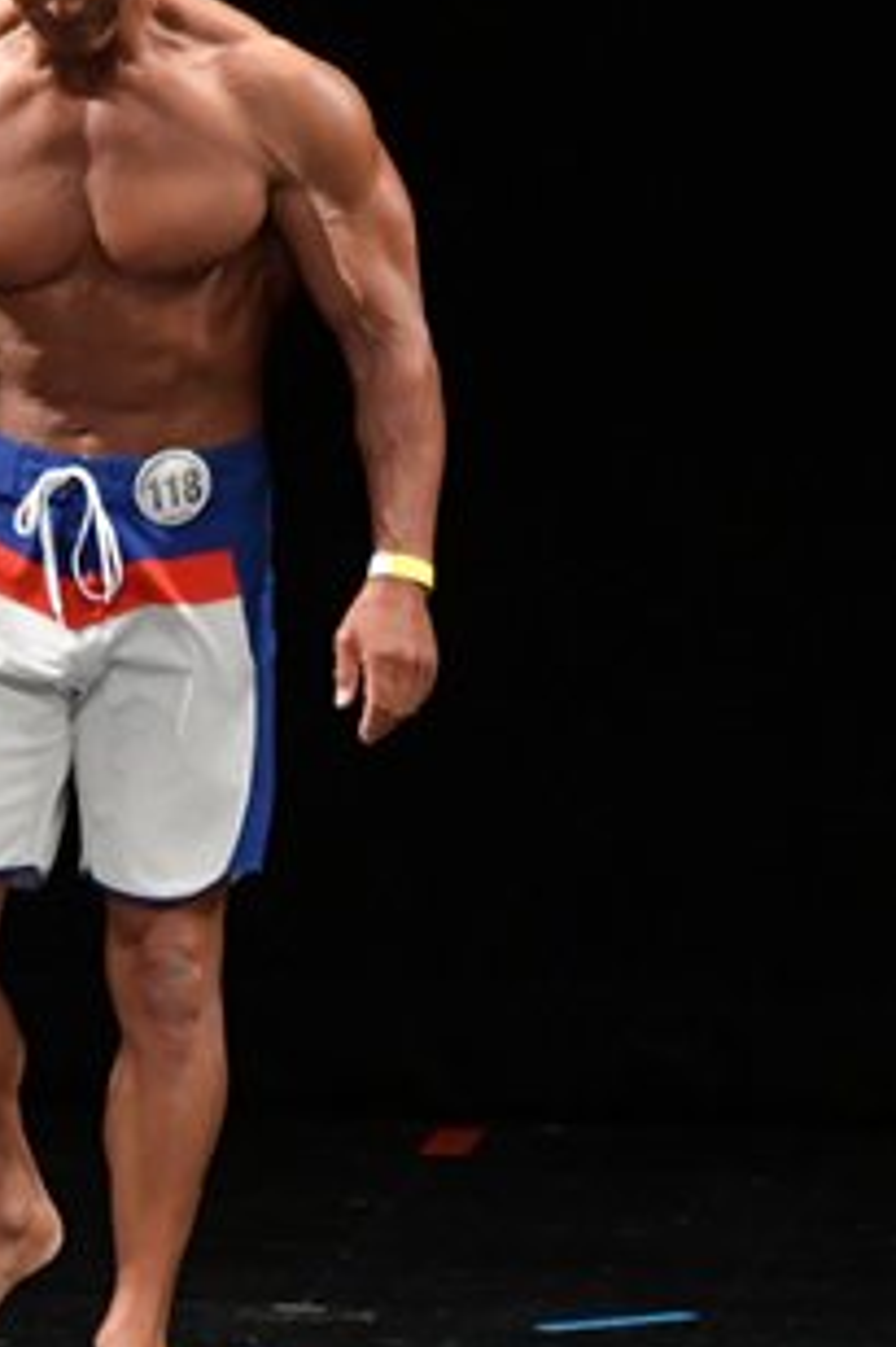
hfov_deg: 1.8
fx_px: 28216
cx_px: 33
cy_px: 639
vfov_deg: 2.7
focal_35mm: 755
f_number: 5.6
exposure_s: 1/400
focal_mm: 200
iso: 3200
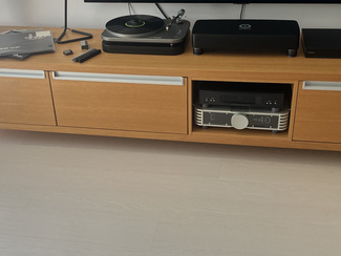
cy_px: 110
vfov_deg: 30.2
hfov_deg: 39.5
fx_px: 473
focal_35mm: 48
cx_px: 145
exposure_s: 1/177
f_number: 1.6
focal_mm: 5.1
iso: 40
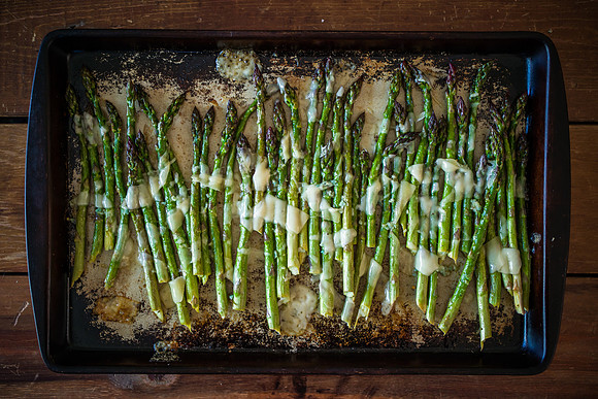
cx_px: 293
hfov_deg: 52.5
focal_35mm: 37
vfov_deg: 36.4
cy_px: 198
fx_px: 607
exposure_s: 1/100
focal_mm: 35
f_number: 2.2
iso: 800
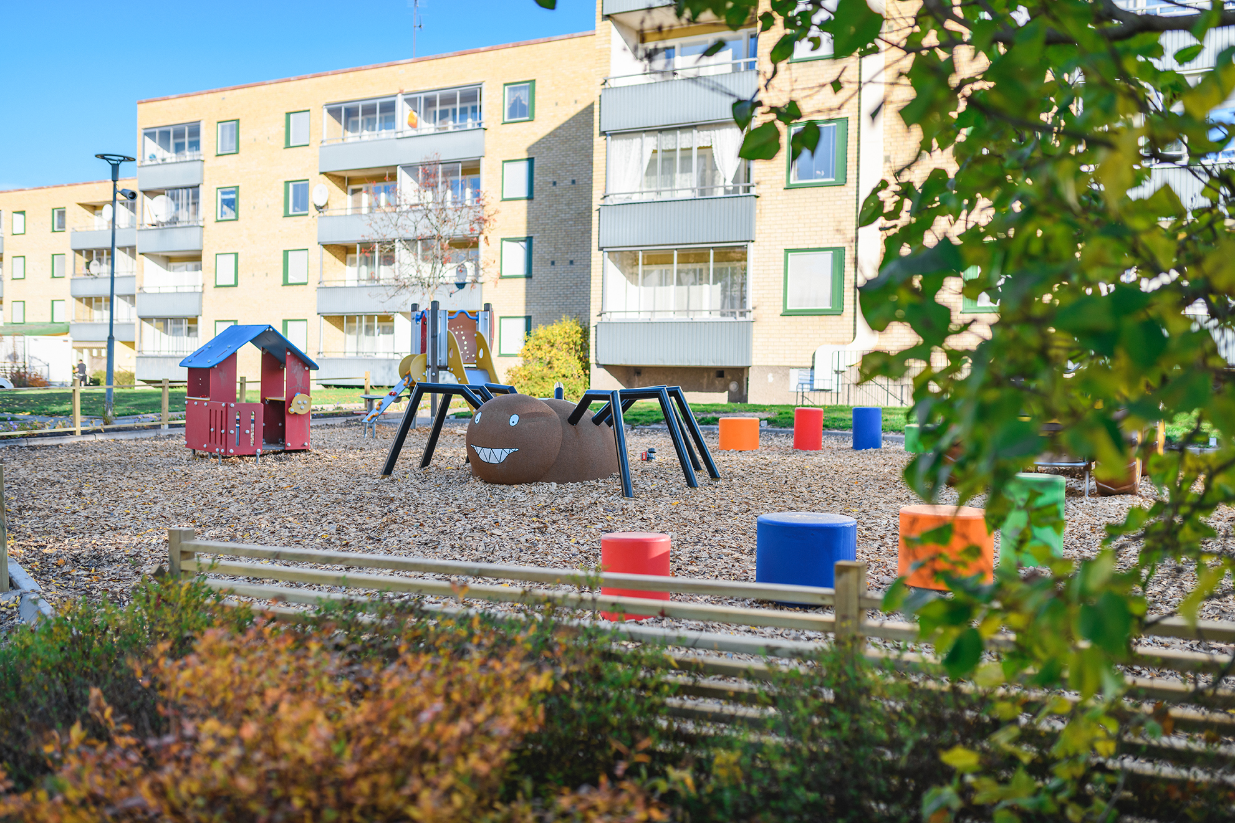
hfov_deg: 54.4
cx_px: 618
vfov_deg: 37.9
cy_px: 412
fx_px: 1201
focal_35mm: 35
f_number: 2.2
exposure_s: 1/1000
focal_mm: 35
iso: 64
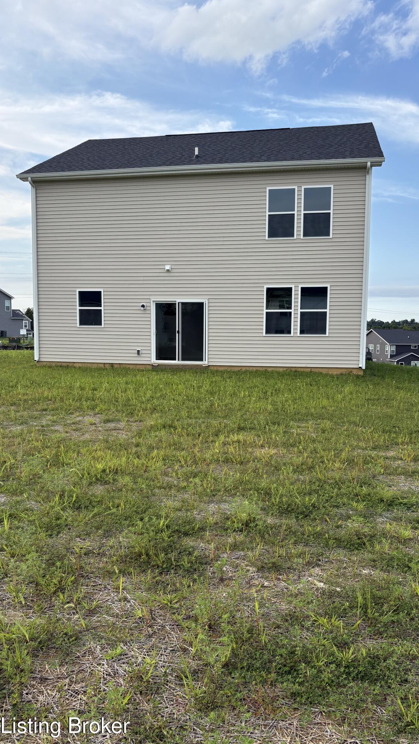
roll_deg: -0.4
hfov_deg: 40.2
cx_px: 215
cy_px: 380
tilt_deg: -3.7
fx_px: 573
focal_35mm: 29
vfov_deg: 66.1
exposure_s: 1/1706
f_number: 1.6
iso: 50
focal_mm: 5.96
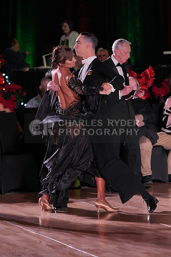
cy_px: 128
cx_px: 86
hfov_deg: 7.8
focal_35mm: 177
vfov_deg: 11.6
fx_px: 1260
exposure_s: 1/400
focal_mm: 118
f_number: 2.8
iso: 800
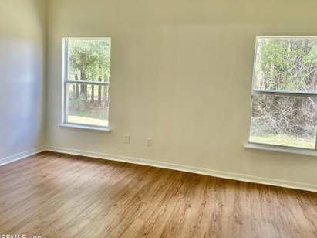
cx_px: 154
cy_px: 111
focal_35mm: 28
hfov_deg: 63.4
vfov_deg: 49.7
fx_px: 256
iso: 80
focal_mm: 6.86
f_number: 1.78
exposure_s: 1/120
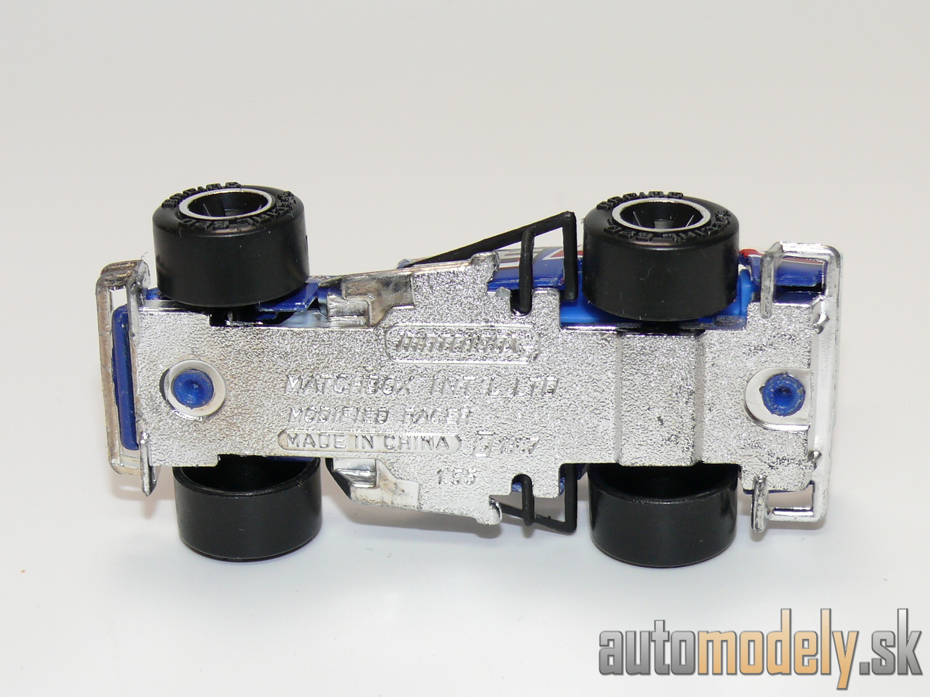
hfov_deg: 22.0
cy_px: 348
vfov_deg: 16.6
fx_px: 2391
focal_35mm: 89
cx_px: 465
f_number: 4
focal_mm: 12.5
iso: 100
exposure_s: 1/30
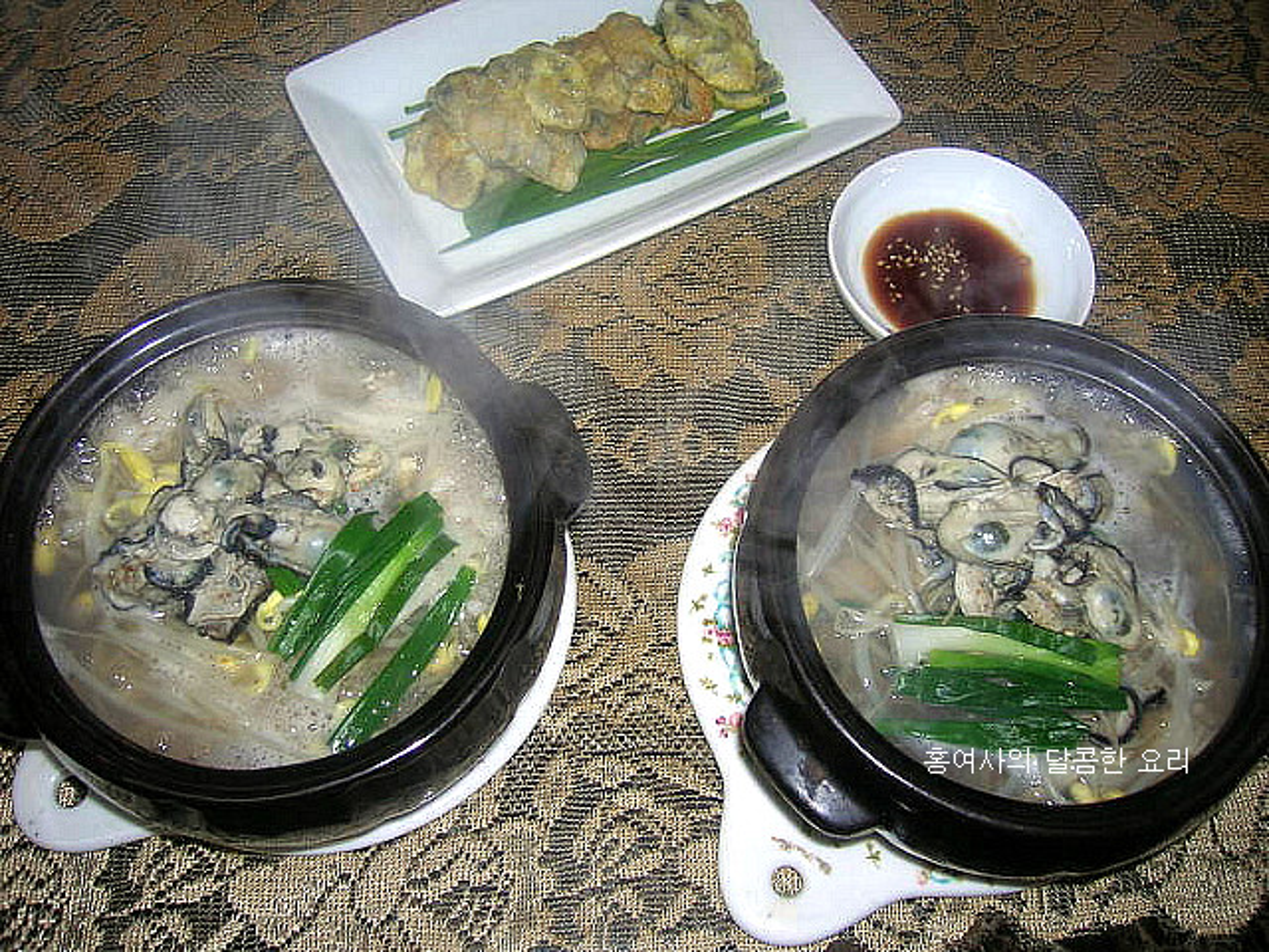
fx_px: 1246
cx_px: 634
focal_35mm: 34
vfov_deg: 41.8
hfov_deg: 54.0
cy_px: 476
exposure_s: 1/60.1
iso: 50
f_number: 2.9
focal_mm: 5.7
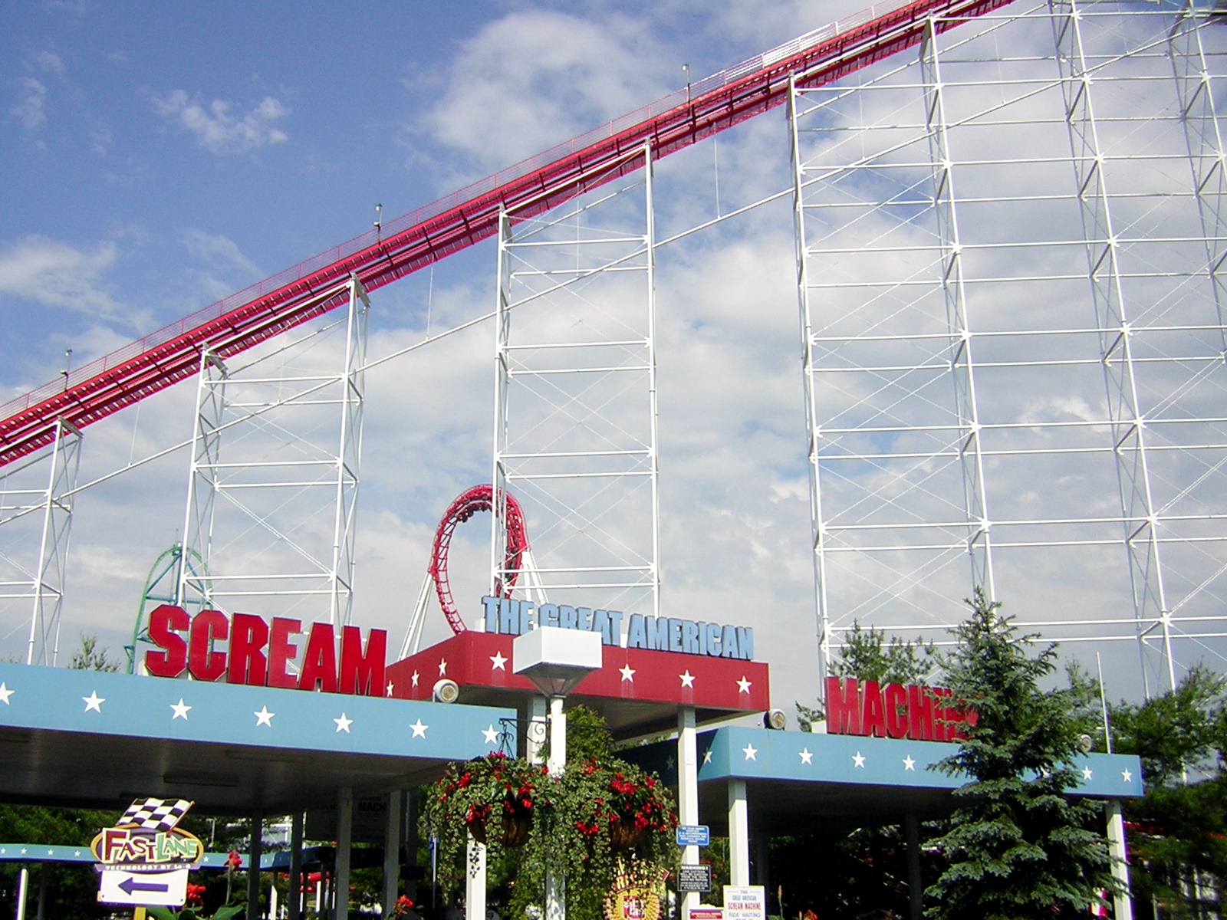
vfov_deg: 39.7
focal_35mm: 36
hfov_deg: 51.4
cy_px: 460
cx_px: 614
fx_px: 1276
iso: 50
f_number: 5.2
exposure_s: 1/462
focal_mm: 4.7
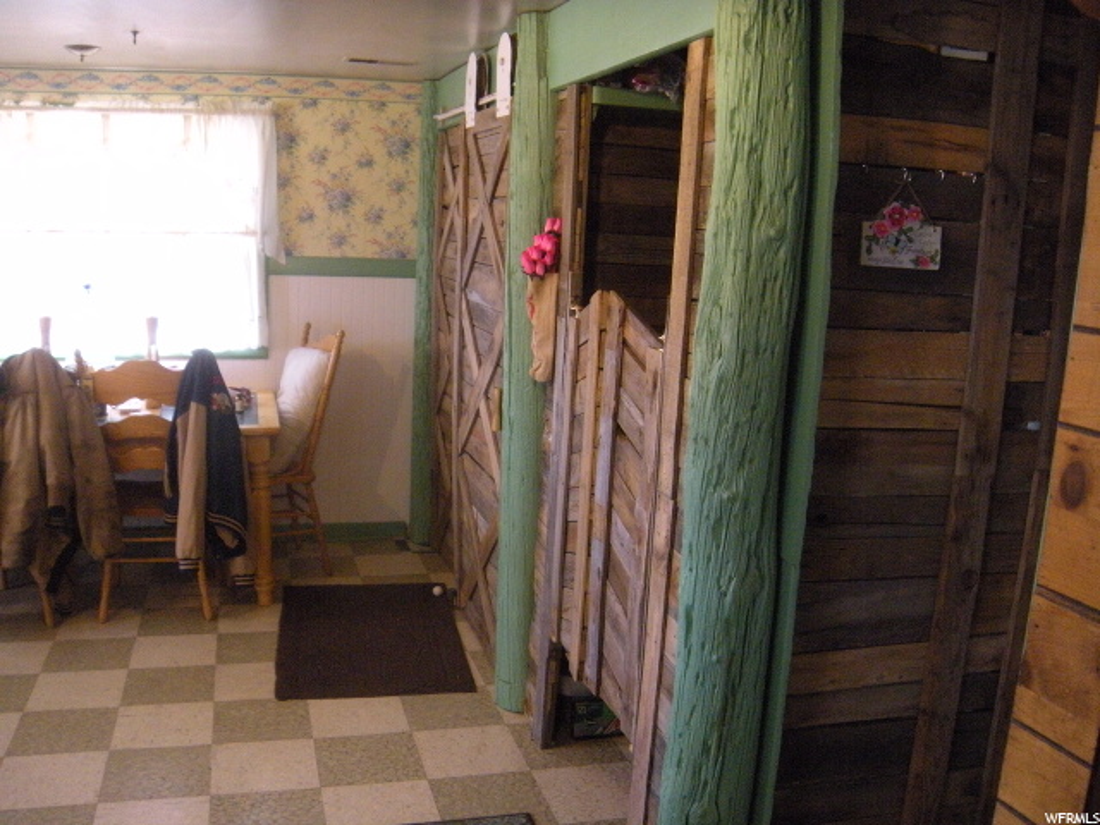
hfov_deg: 52.6
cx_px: 550
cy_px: 412
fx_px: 1112
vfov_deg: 40.7
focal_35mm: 35
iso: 400
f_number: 3.8
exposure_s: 1/36
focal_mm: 5.9
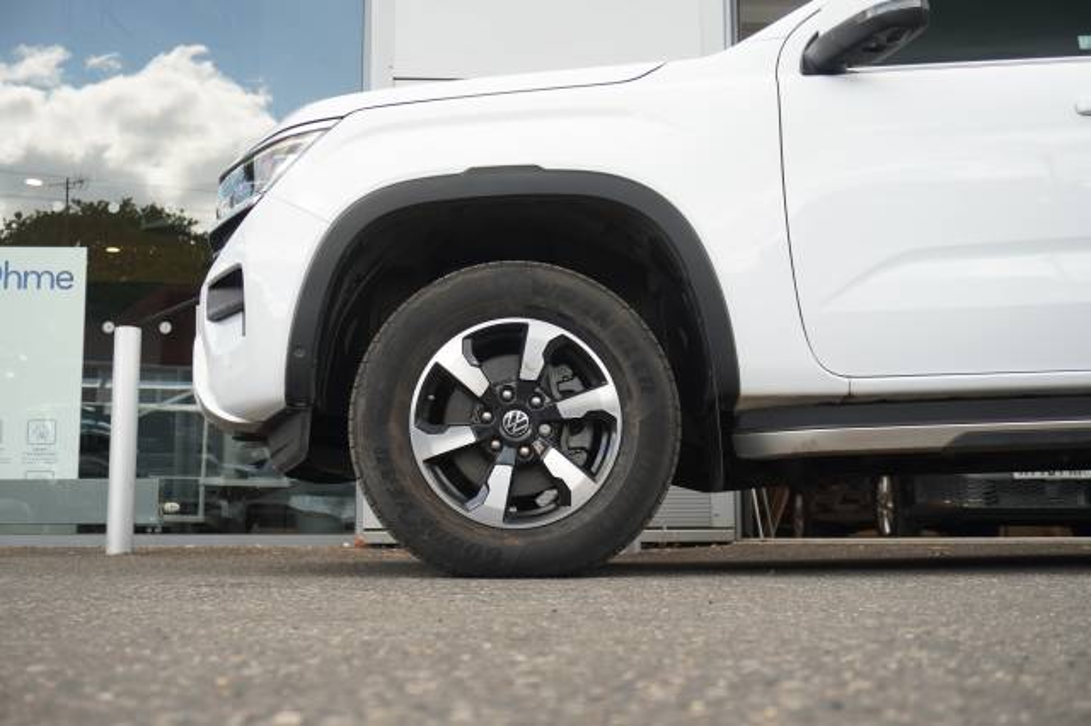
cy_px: 363
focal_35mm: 45
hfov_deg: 43.6
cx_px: 546
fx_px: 1363
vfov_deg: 29.8
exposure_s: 1/60
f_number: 4.5
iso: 100
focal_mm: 30
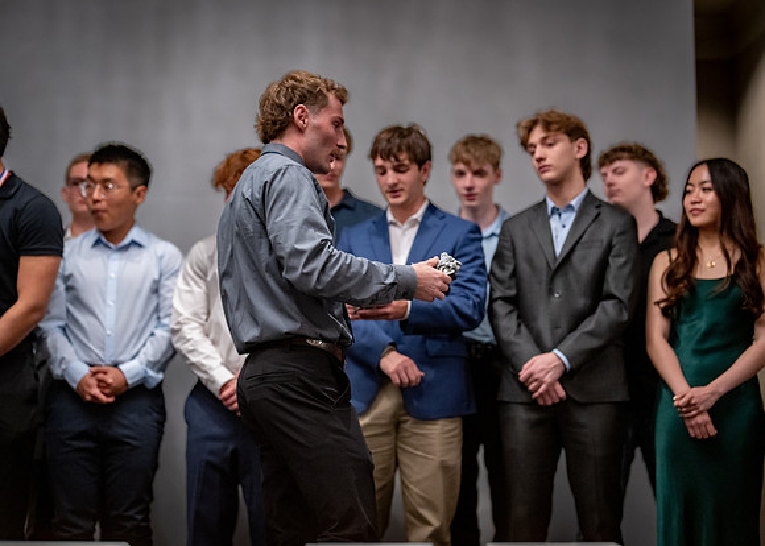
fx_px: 1176
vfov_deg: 26.1
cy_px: 273
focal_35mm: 54
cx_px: 382
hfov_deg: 36.0
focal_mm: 50
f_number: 1.6
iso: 1600
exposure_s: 1/320
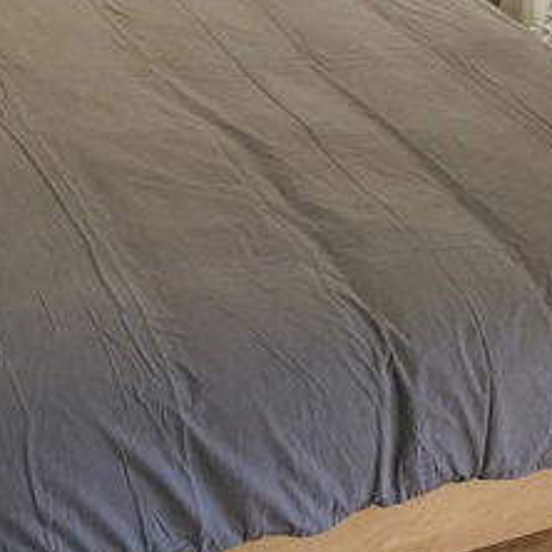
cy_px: 72
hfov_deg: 23.3
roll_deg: -13.2
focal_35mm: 74
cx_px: 348
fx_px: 1335
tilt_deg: -24.2
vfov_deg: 22.9
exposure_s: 1/17
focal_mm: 4.15
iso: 80
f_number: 2.2
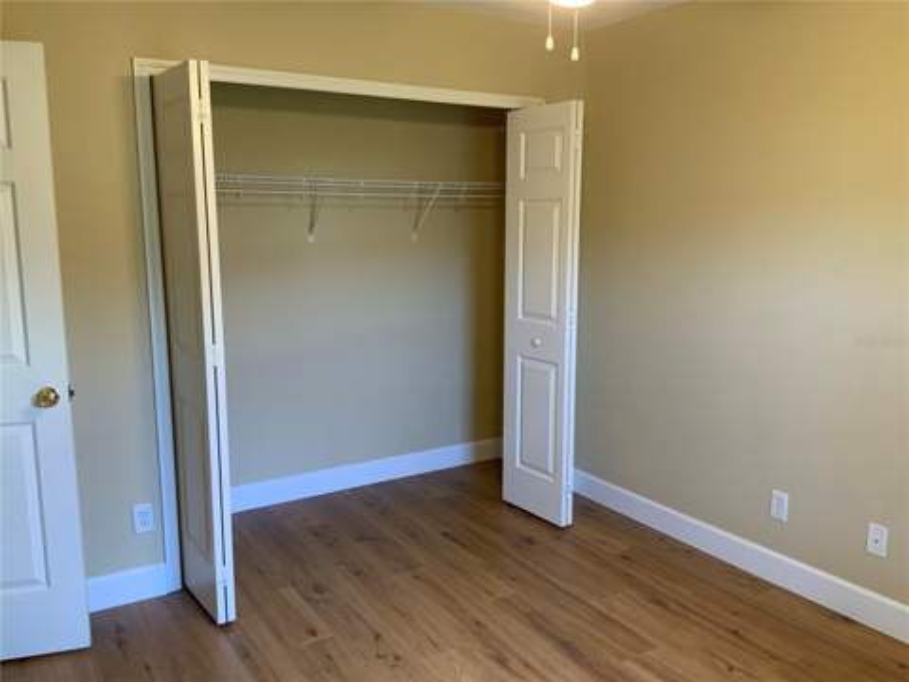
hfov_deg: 61.7
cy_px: 341
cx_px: 454
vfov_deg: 48.2
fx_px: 762
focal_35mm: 29
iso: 80
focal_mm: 3
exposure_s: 1/60
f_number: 1.8
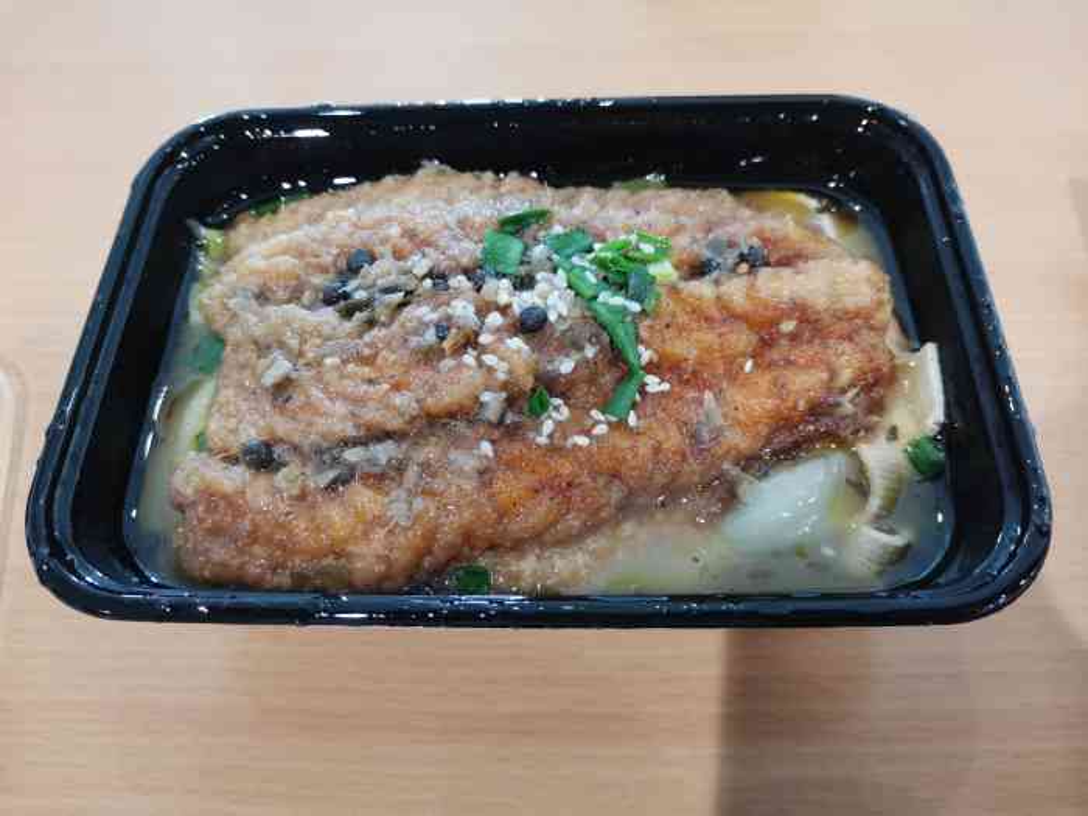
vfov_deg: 53.1
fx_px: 817
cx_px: 544
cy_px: 408
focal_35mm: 26
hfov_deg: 67.3
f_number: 1.8
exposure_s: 1/50
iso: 400
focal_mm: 4.75
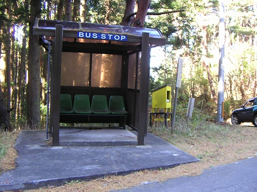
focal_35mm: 37
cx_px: 128
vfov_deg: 38.7
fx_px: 275
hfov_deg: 50.1
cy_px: 96
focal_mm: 4.8
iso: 125
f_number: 2.8
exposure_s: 1/45
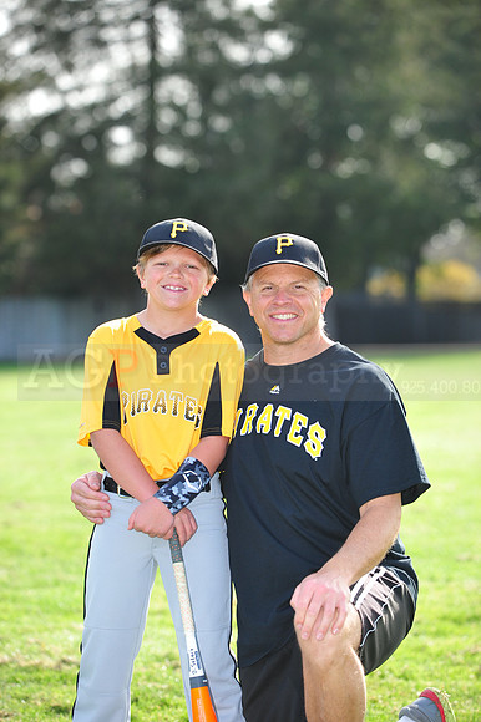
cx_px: 240
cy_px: 361
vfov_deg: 15.8
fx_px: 2608
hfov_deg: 10.5
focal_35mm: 130
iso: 400
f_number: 4.5
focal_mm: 130
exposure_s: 1/800
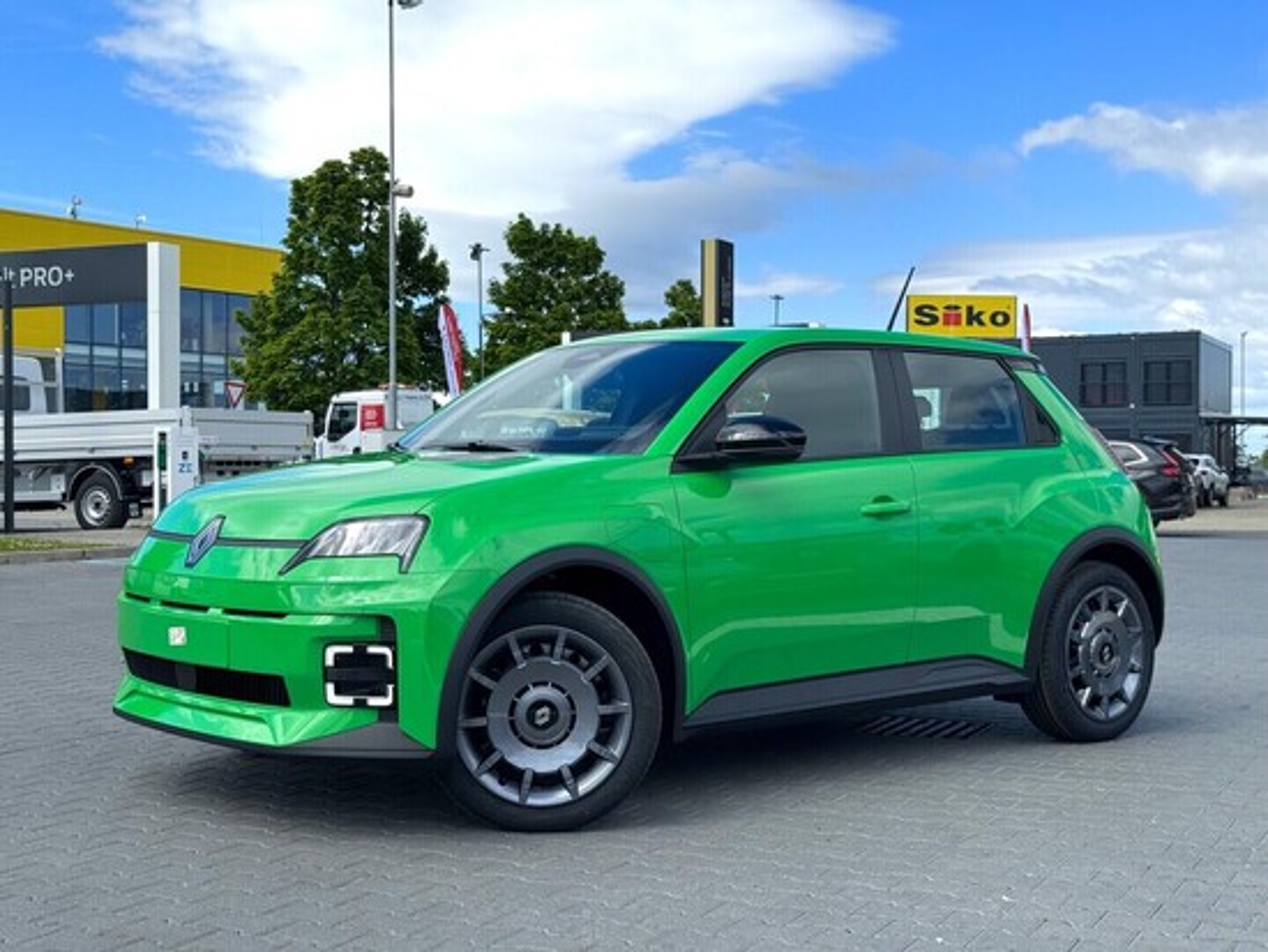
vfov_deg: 30.3
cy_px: 476
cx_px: 634
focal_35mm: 48
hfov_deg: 39.6
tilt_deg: +0.0
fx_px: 1759
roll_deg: +0.4
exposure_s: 1/3817
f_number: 1.78
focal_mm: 6.76
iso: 64
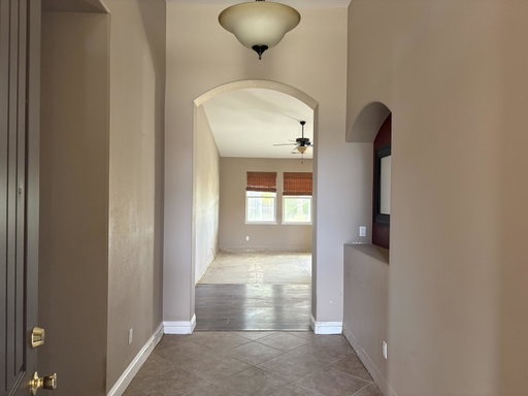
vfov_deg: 53.1
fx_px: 397
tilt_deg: -0.7
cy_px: 198
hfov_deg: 67.3
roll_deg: -0.6
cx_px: 264
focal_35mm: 26
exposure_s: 1/60
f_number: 1.6
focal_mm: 5.96
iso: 250
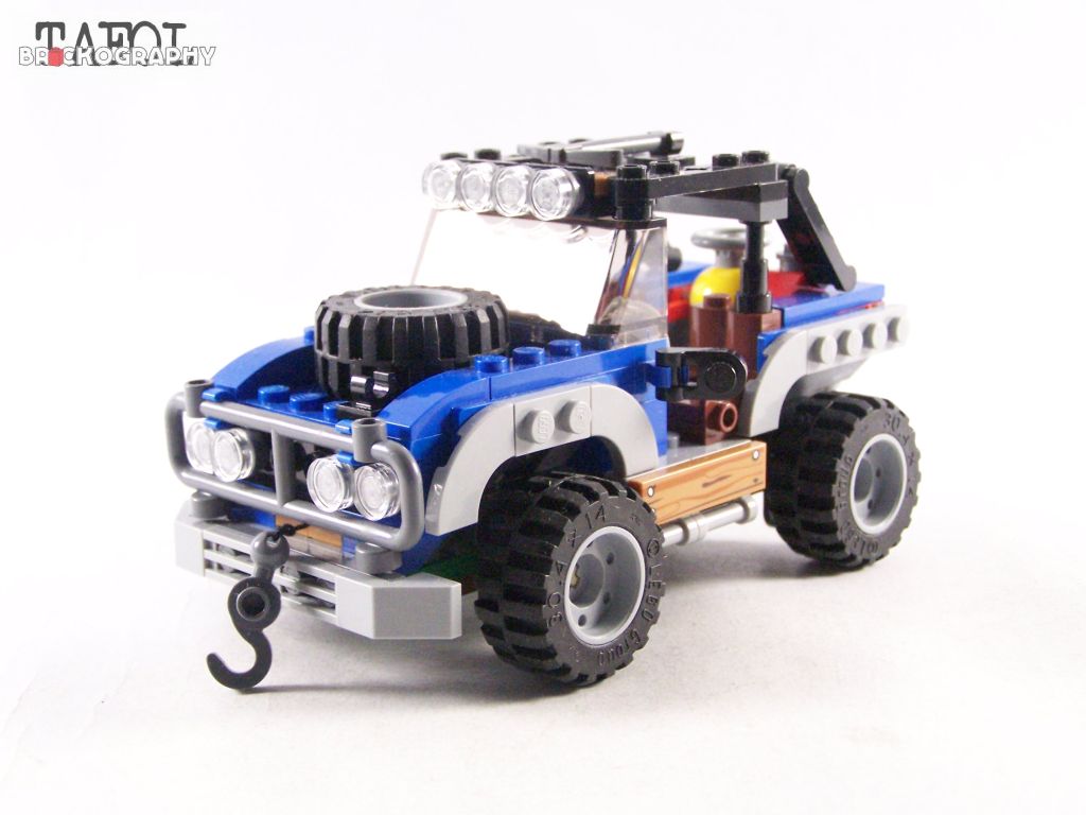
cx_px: 543
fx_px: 1851
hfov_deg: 32.7
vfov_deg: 24.8
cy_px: 408
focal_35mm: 59
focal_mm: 9.8
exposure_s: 1/60
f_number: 3.1
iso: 400
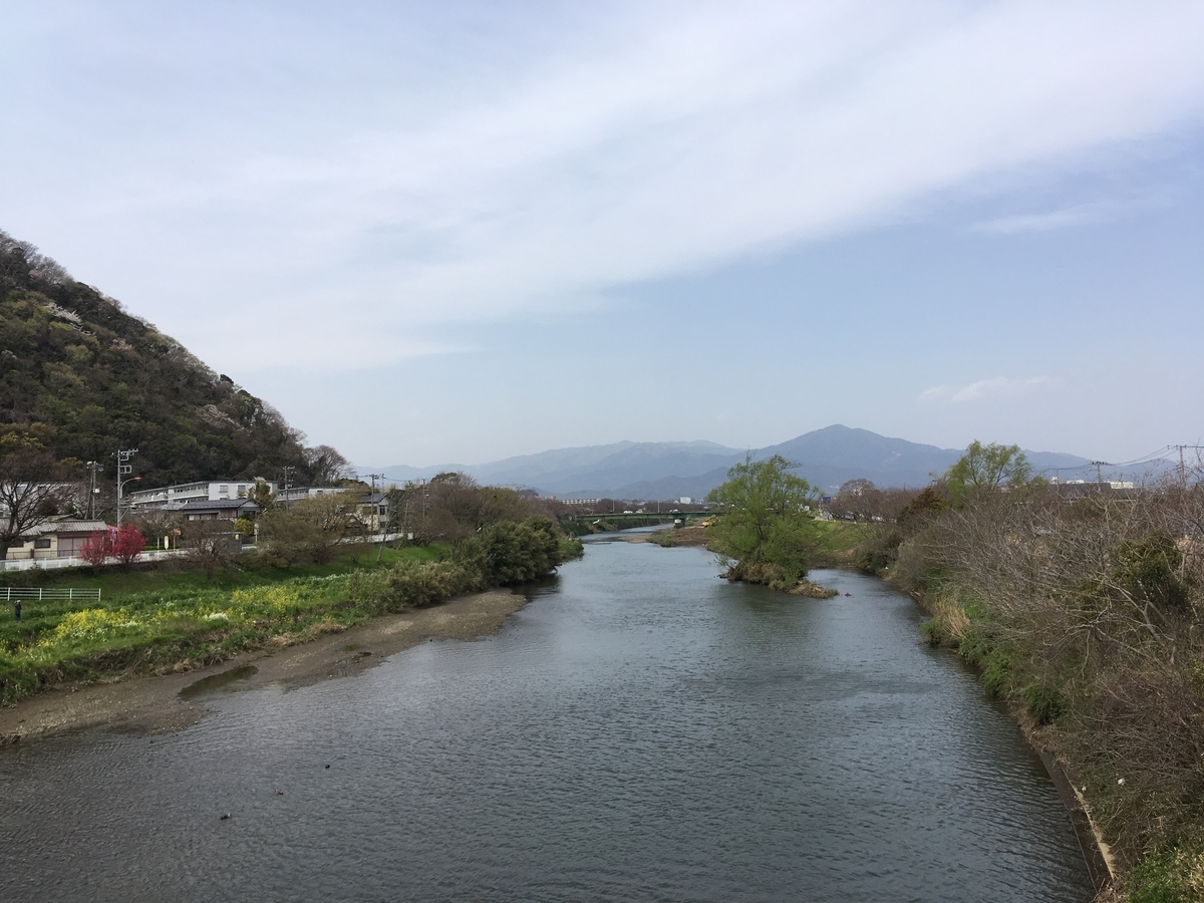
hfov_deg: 61.7
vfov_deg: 48.2
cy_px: 452
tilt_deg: +1.7
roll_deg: -0.1
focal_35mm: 29
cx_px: 602
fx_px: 1009
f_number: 2.2
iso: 25
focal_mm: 4.15
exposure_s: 1/1241
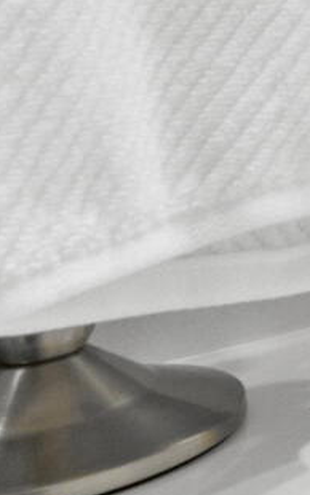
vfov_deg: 12.0
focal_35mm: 158
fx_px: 2134
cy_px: -439
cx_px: 1879
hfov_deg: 5.0
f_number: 4.5
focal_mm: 16
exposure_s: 1/15
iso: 400
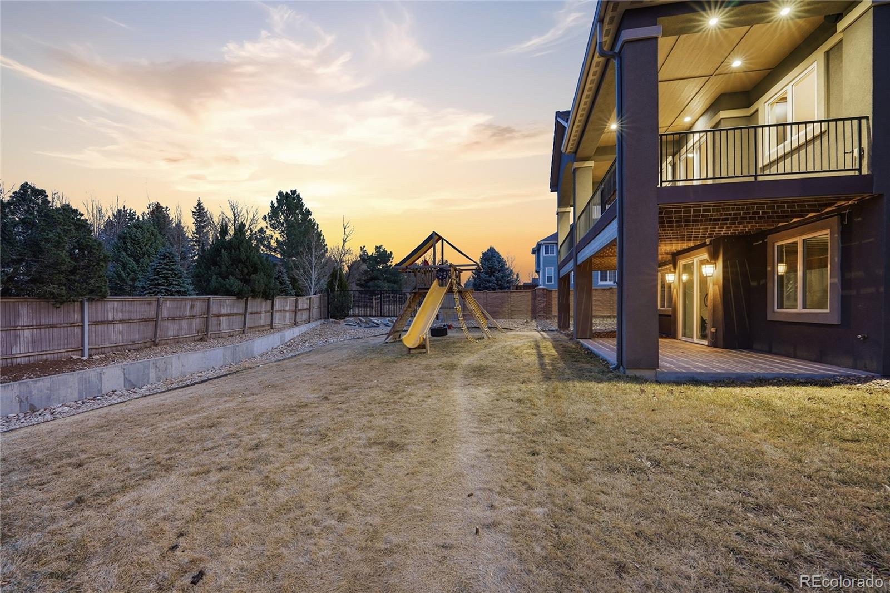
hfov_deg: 104.3
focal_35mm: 14
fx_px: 346
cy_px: 296
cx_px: 445
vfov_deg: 81.2
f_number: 7.1
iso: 400
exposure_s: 1/30
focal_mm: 14
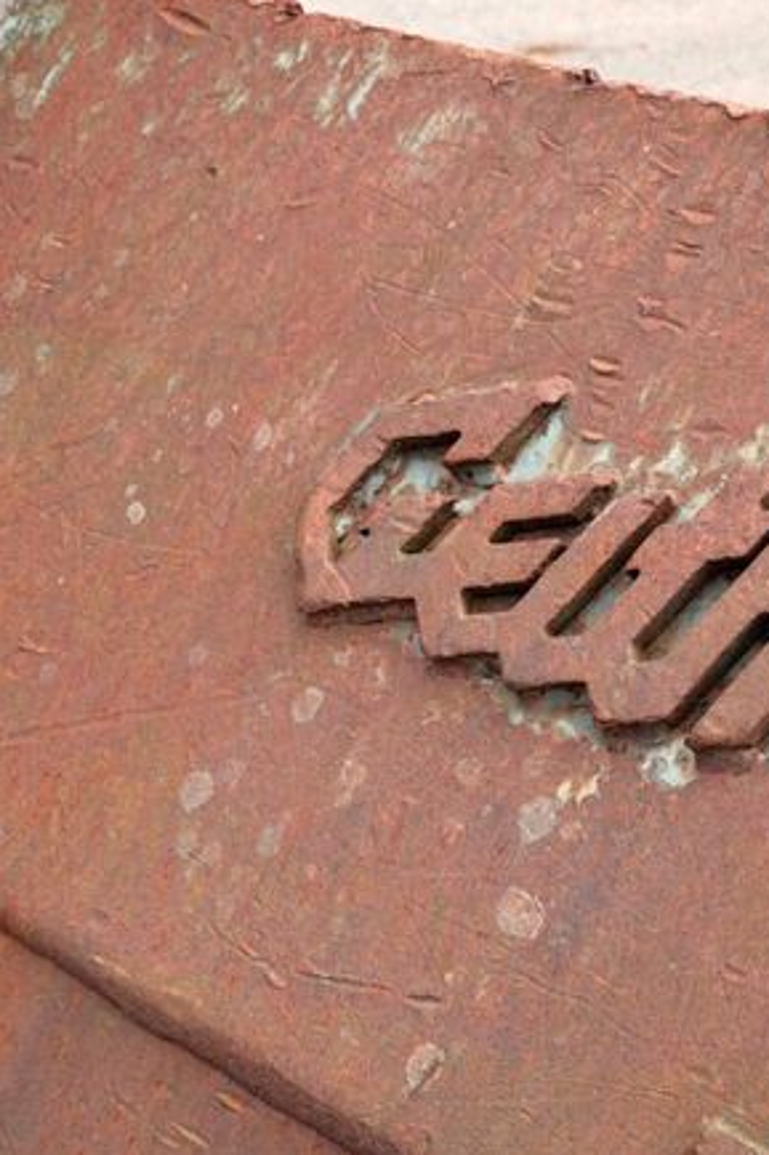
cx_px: 540
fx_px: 2212
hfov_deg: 19.6
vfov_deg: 29.3
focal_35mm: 69
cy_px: 572
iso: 64
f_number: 1.78
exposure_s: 1/828
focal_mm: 6.76
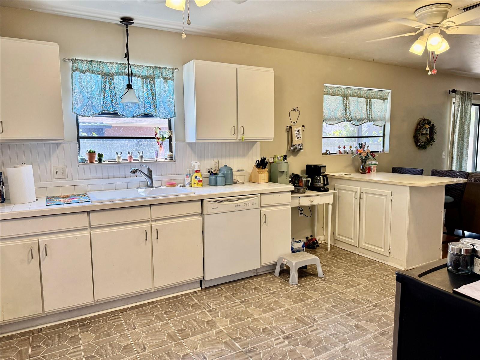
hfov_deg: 71.6
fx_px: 333
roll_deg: +1.1
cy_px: 180
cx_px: 240
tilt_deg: -6.3
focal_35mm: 24
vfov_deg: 56.8
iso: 125
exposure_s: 1/120
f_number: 1.78
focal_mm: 6.76
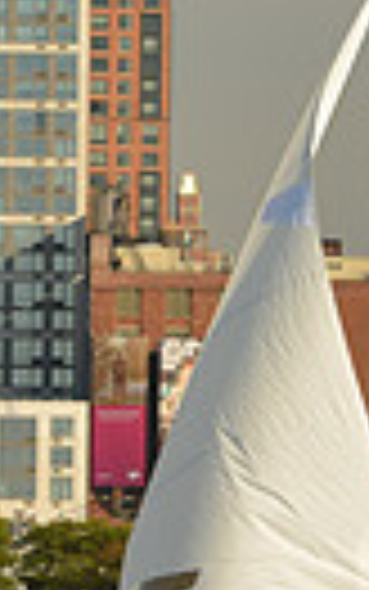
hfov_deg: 3.1
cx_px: 252
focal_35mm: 430
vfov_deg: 4.9
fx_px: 6911
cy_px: 169
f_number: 5.6
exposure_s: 1/1250
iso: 400
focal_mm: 95
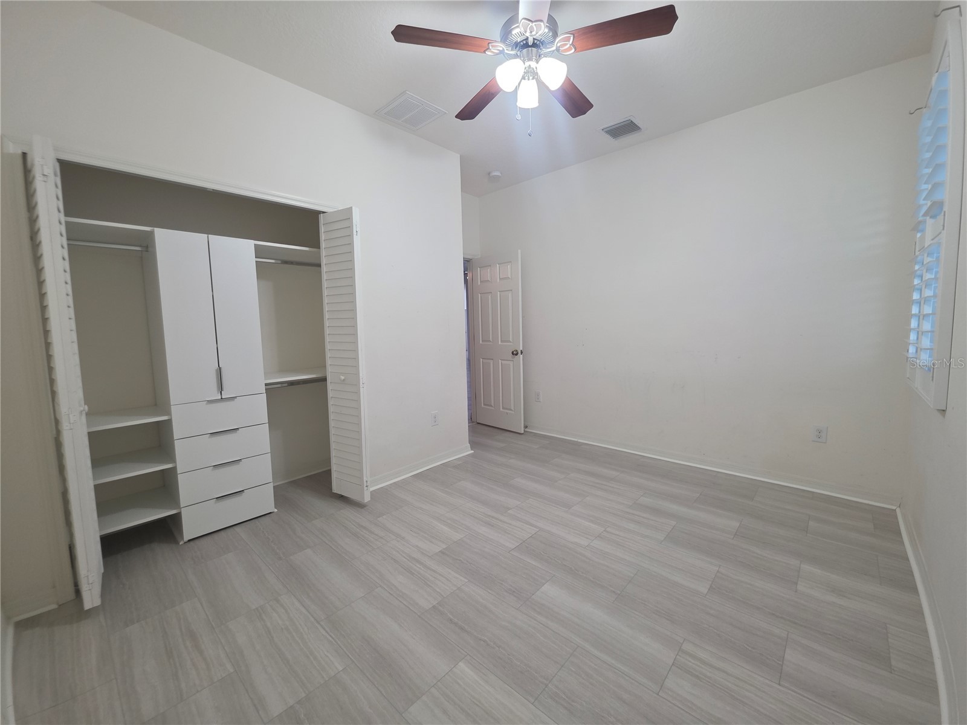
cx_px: 484
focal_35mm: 13
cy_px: 362
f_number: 1.9
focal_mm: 2.2
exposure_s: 1/120
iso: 160
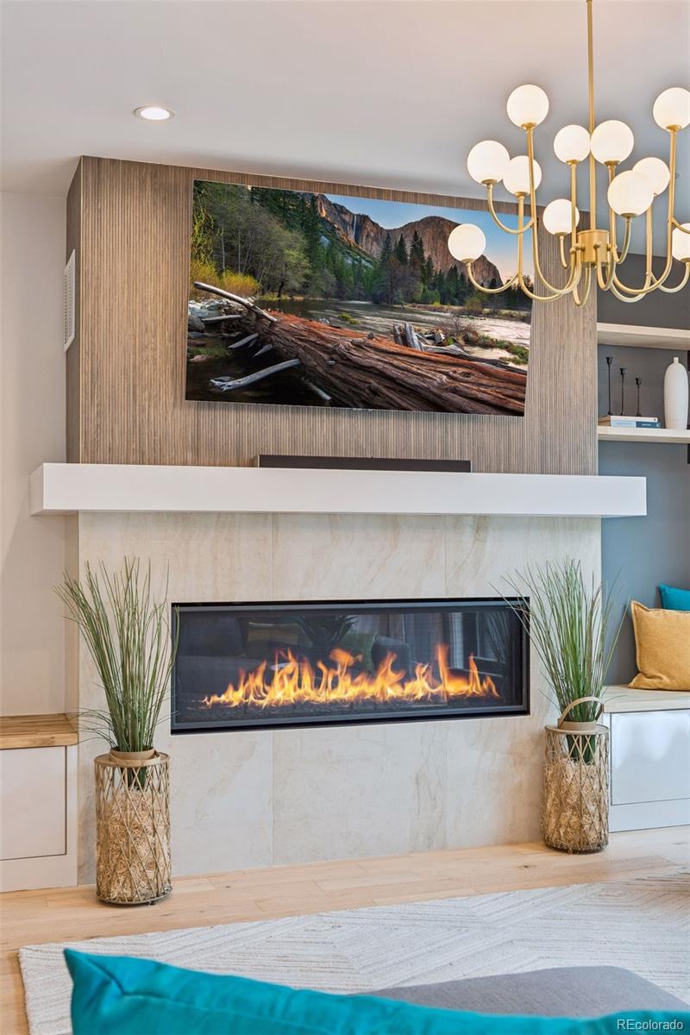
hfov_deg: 35.1
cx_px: 345
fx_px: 1092
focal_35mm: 38
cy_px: 518
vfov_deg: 50.7
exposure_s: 1/20
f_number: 9
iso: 400
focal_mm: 38
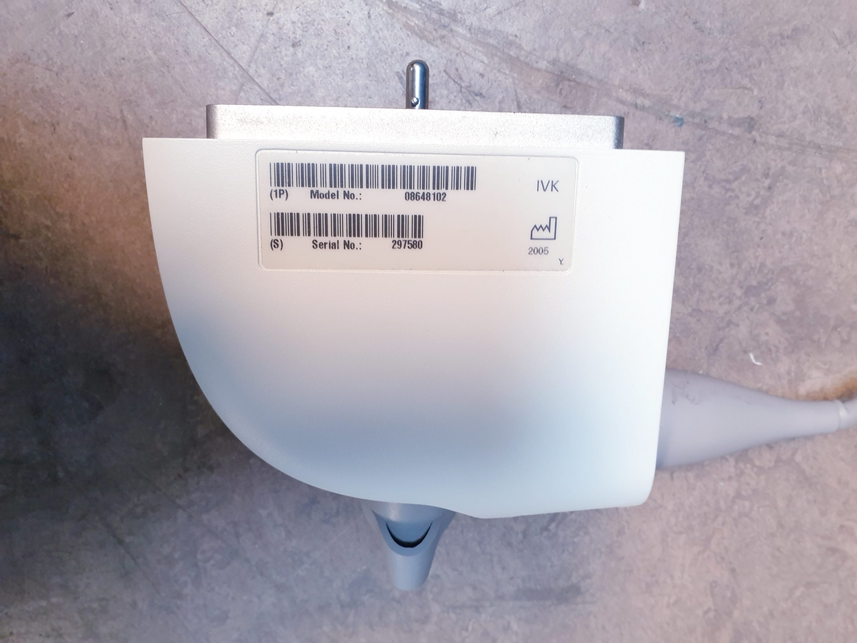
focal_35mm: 26
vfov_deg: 53.1
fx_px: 644
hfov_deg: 67.3
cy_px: 322
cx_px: 428
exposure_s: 1/50
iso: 200
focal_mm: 4.3
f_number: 2.4
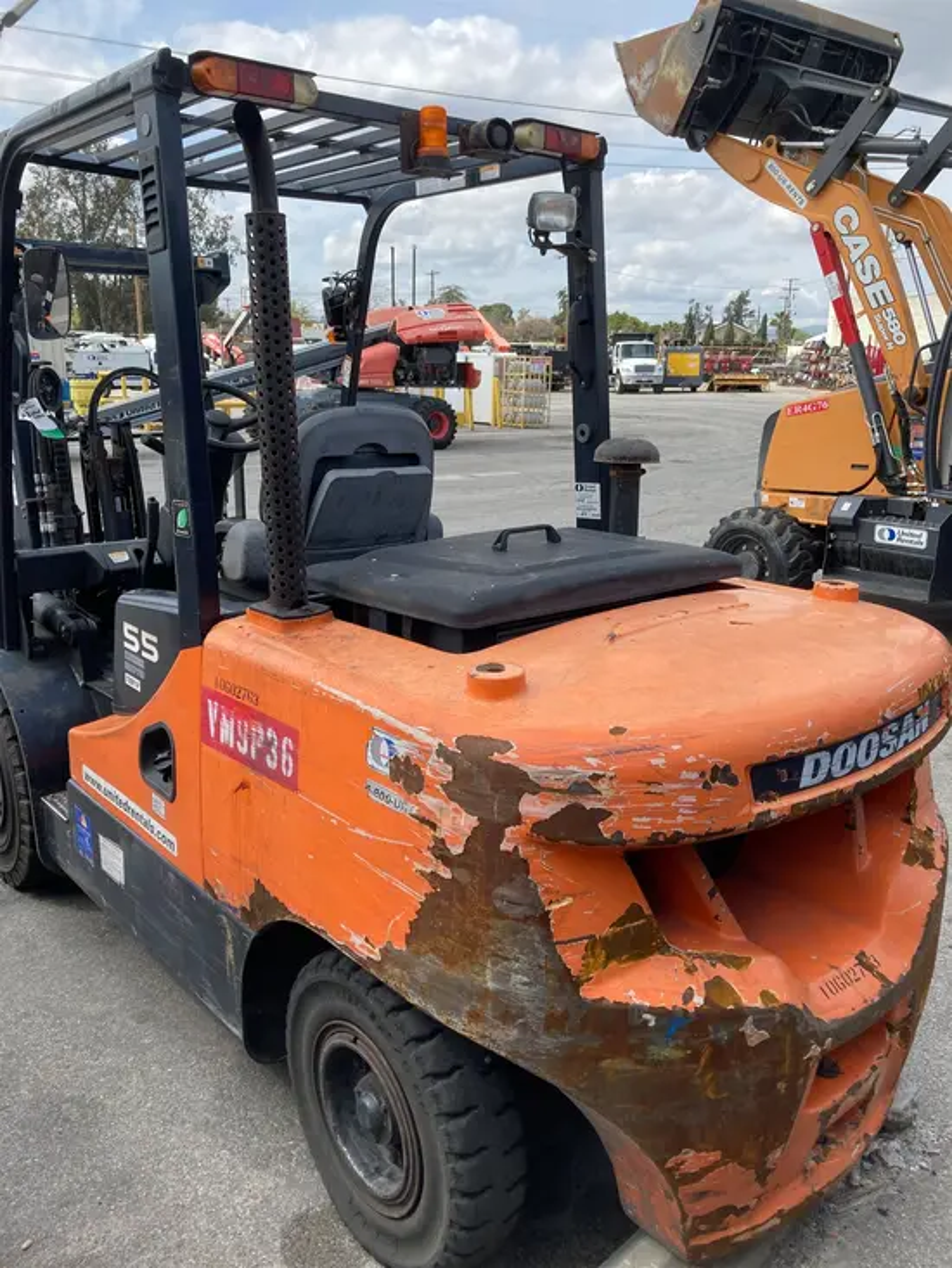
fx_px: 1026
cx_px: 476
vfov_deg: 63.4
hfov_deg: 49.8
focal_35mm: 28
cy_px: 634
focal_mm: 3.99
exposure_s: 1/1012
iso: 20
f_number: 1.8
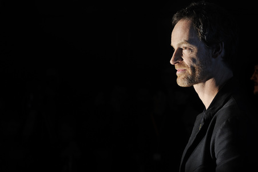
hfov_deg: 17.7
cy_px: 86
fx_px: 831
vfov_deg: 11.8
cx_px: 129
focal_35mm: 116
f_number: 8
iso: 200
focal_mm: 116
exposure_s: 1/320
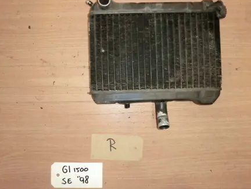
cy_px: 89
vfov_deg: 46.8
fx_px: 218
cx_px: 116
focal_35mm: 30
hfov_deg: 59.9
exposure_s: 1/60
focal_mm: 4.9
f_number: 3.2
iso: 400
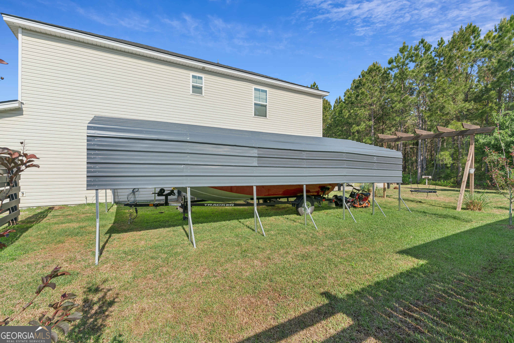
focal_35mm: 17
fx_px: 243
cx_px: 257
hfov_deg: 93.3
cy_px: 172
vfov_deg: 70.5
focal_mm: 17
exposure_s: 1/400
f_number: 8
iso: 250
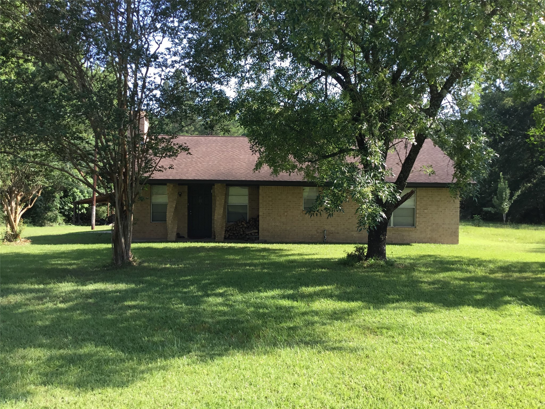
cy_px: 204
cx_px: 272
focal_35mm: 31
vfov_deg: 45.4
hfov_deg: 58.4
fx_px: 488
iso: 25
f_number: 2.4
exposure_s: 1/237
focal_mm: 3.3
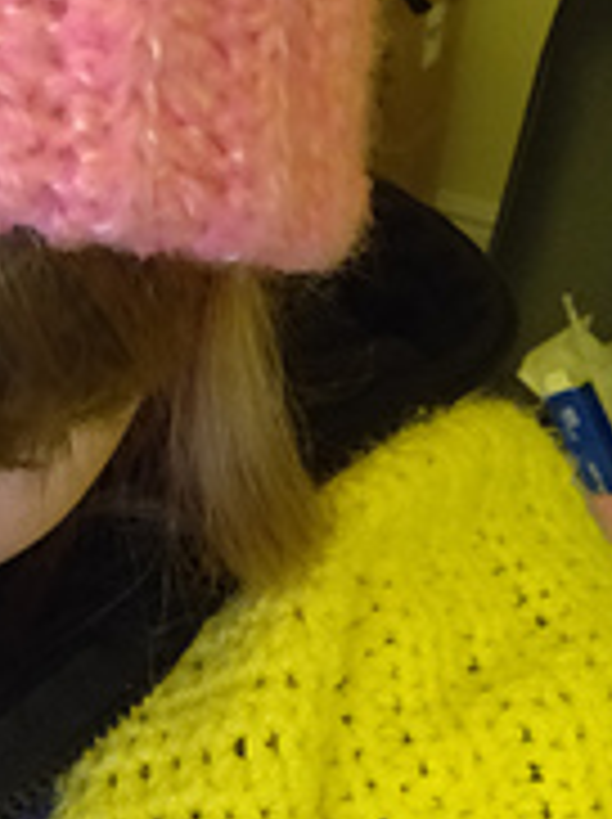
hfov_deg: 24.2
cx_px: -115
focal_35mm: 55
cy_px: 81
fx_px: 1300
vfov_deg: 33.2
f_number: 2
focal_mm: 3.48
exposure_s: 1/10
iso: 2000
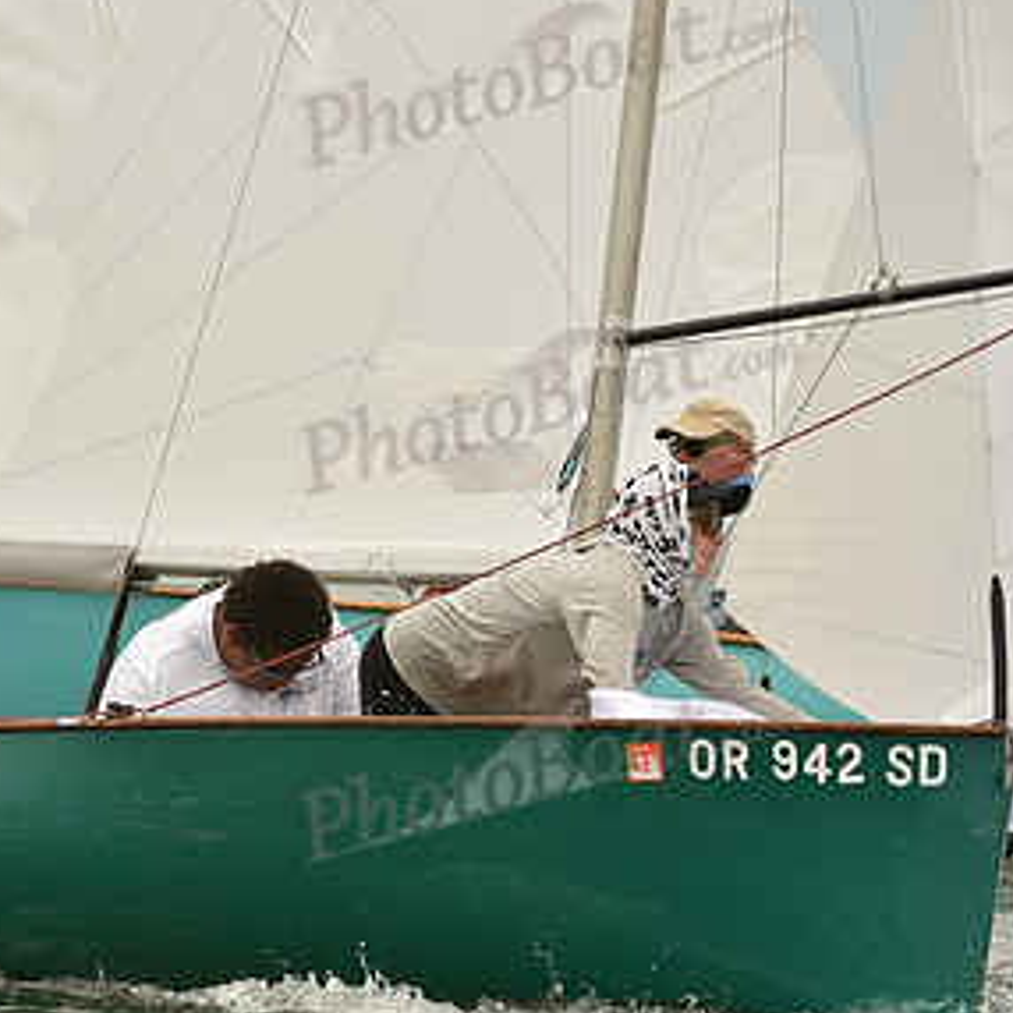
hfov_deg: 3.9
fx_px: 14833
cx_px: 120
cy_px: 636
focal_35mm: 448
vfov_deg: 3.9
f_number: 5.6
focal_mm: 260
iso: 320
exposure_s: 1/1250
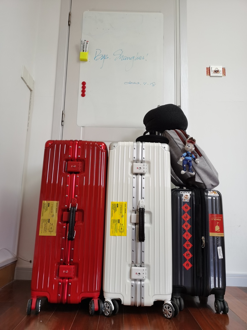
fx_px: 257
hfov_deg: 51.4
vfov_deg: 65.3
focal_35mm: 27
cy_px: 165
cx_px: 124
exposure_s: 1/50
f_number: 1.8
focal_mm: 5.58
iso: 200
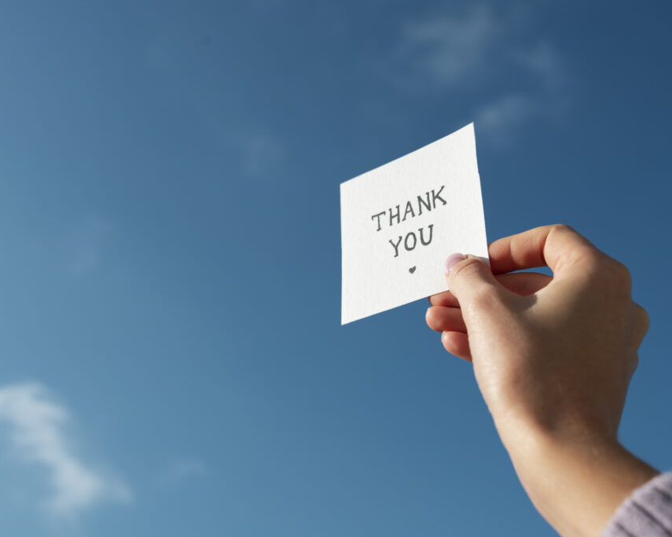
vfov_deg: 34.9
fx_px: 855
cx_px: 289
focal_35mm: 43
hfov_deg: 42.8
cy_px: 268
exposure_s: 1/1600
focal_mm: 38
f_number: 5.6
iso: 200
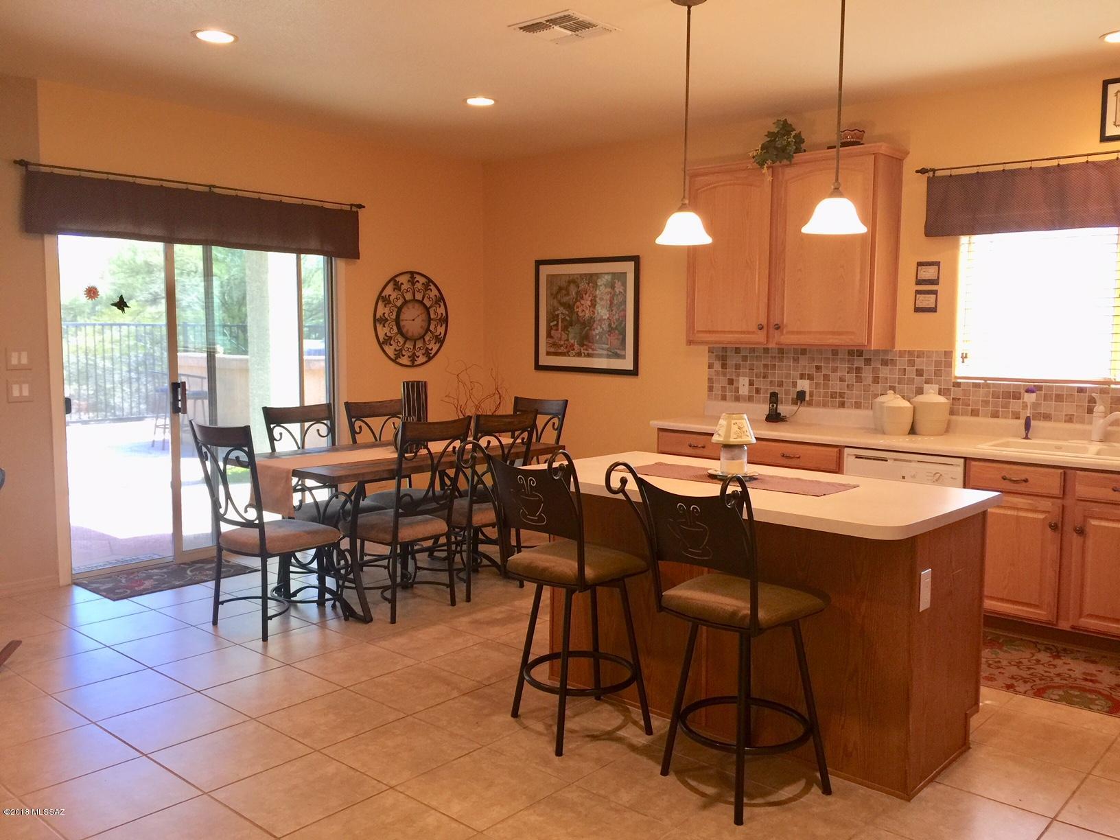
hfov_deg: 61.7
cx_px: 560
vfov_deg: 48.2
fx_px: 938
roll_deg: -0.8
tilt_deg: -5.0
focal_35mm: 29
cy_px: 420
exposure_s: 1/15
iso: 40
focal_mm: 4.15
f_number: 2.2
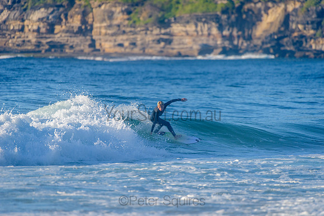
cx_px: 162
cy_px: 108
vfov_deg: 2.8
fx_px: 4503
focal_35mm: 500
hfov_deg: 4.1
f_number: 5.6
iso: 360
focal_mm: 500
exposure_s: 1/2000
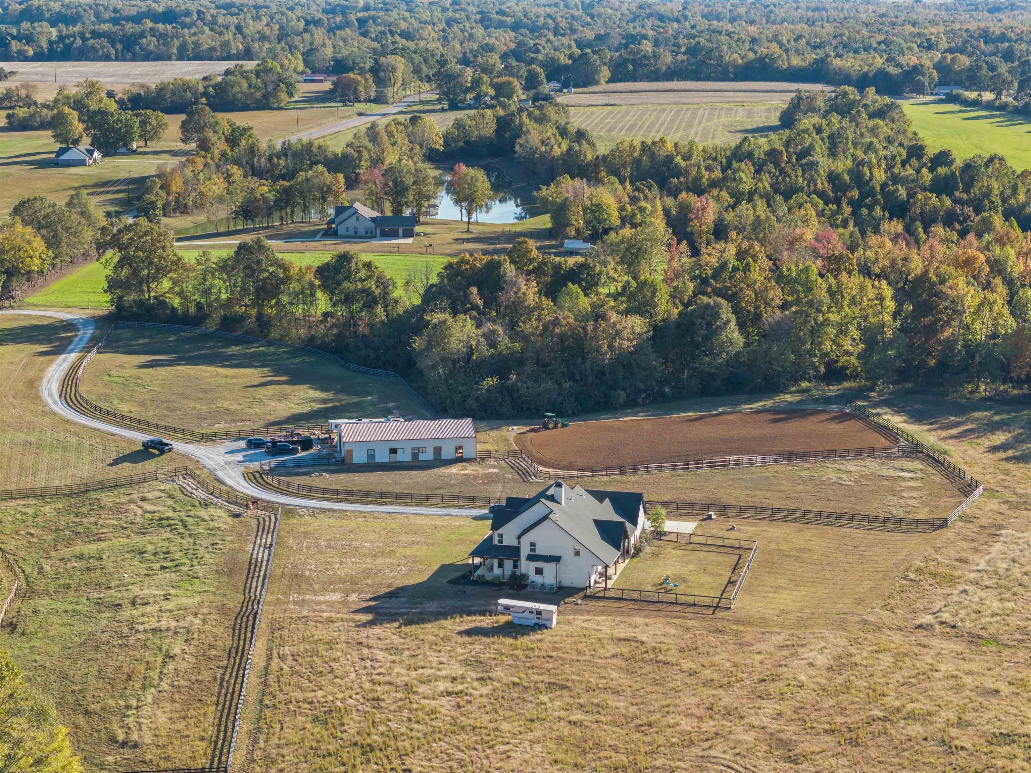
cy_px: 386
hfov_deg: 27.8
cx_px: 516
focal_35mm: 70
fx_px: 2085
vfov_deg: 21.0
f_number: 2.8
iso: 200
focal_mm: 19.35
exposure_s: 1/100
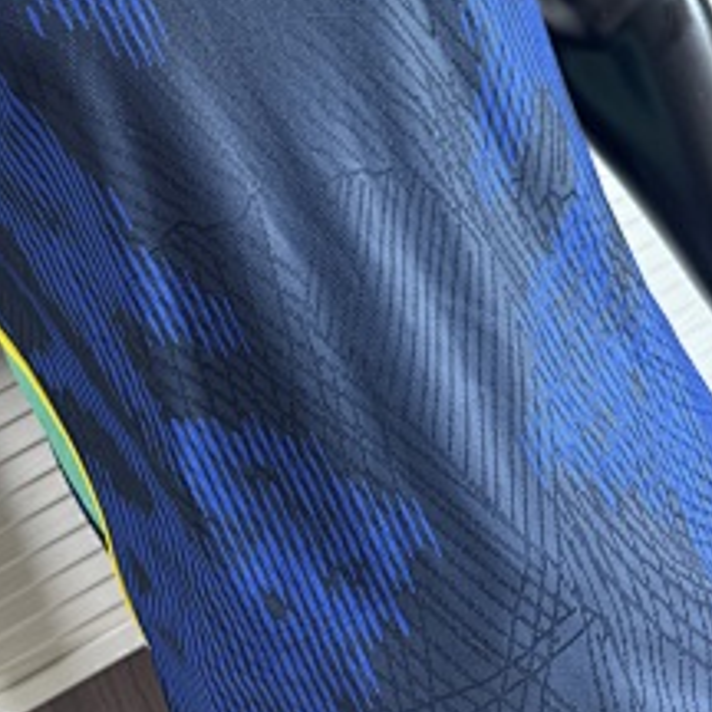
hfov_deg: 33.7
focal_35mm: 49
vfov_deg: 32.6
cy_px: 46
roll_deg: +23.0
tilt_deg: -15.1
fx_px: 1140
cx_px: 143
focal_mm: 6.76
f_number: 1.78
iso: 200
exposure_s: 1/71
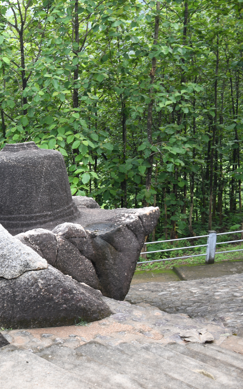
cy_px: 201
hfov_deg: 24.3
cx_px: -76
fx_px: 487
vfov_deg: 43.5
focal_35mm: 46
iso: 100
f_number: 4
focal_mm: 18
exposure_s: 1/60
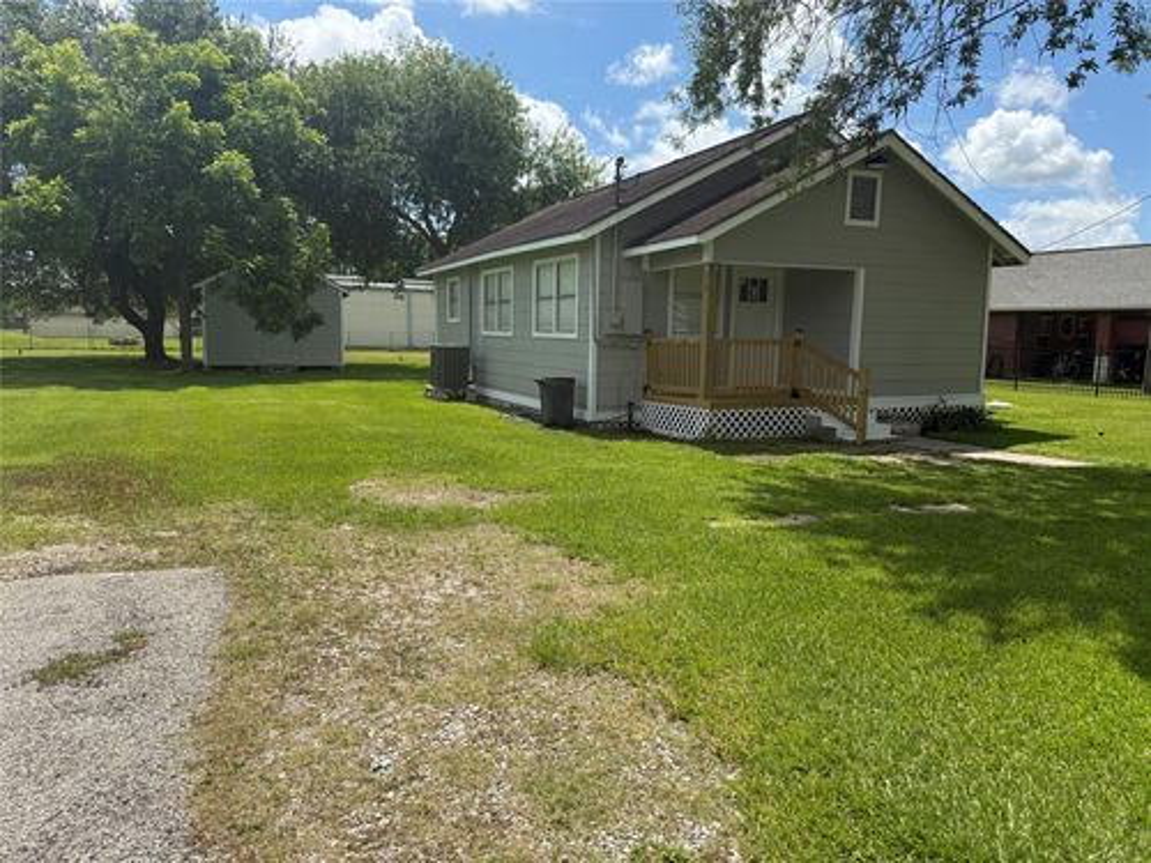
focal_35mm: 24
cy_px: 432
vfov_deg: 56.8
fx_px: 798
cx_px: 576
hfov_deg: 71.6
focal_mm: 6.76
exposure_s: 1/4975
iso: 80
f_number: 1.78
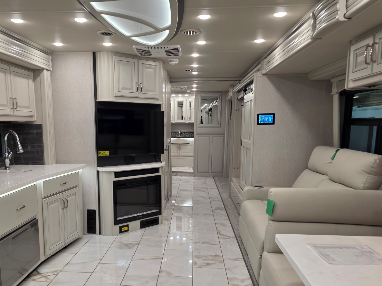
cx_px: 161
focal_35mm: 29
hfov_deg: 61.3
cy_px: 180
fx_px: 320
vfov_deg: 47.8
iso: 200
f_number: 1.7
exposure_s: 1/120
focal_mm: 6.3
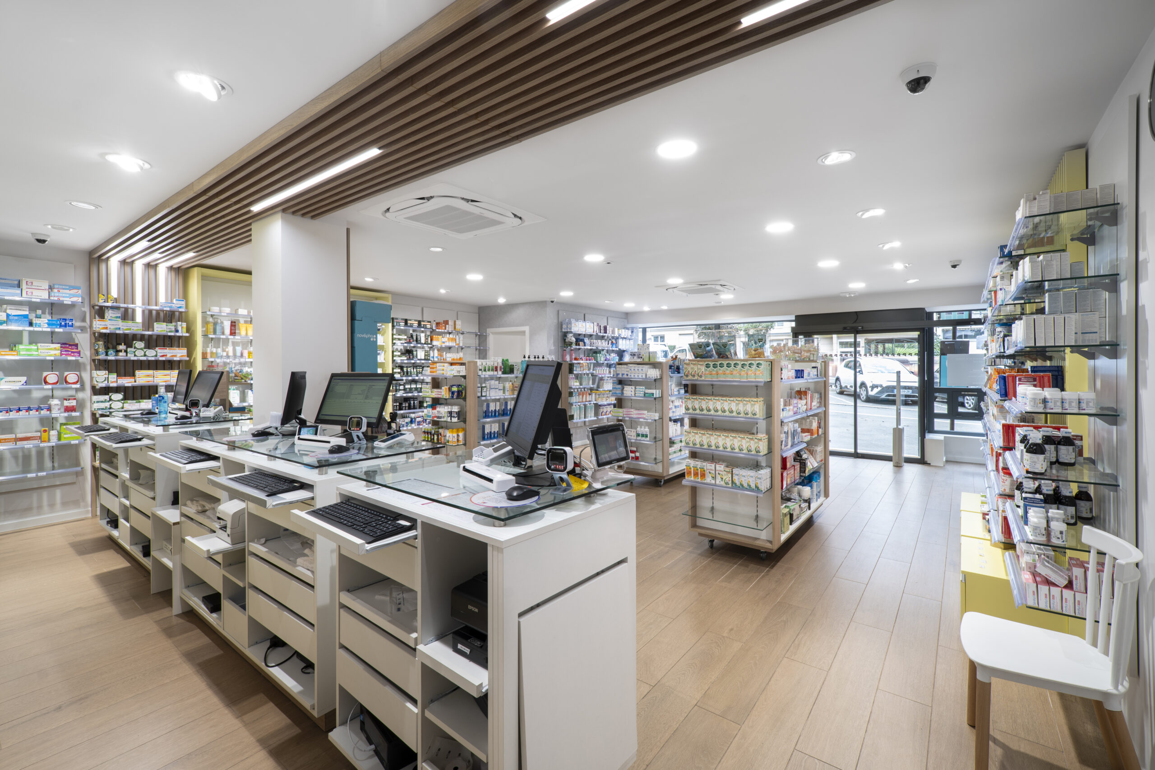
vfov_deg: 77.3
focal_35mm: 15
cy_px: 385
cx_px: 578
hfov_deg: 100.4
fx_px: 481
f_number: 14
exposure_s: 1/1.25
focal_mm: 15
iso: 100
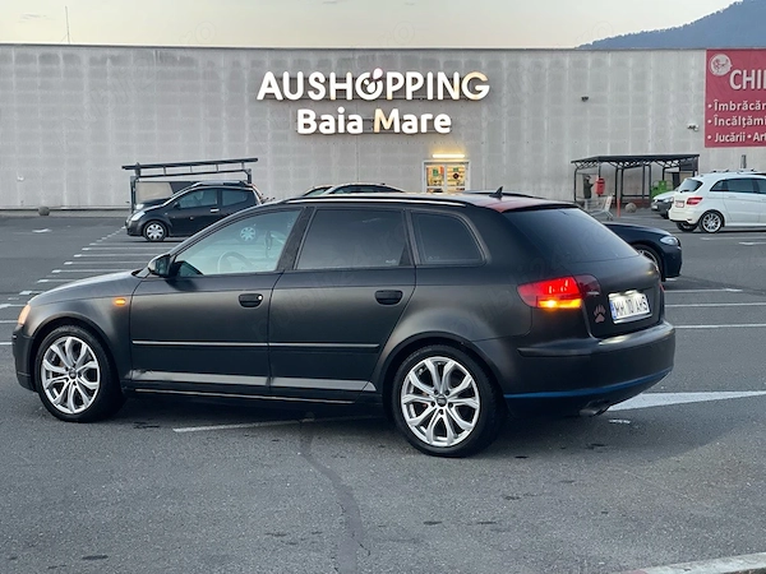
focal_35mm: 64
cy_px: 287
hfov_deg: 30.3
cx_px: 383
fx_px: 1416
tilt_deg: -4.2
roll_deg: +0.5
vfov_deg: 22.9
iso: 400
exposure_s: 1/40
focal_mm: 7.5
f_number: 2.2
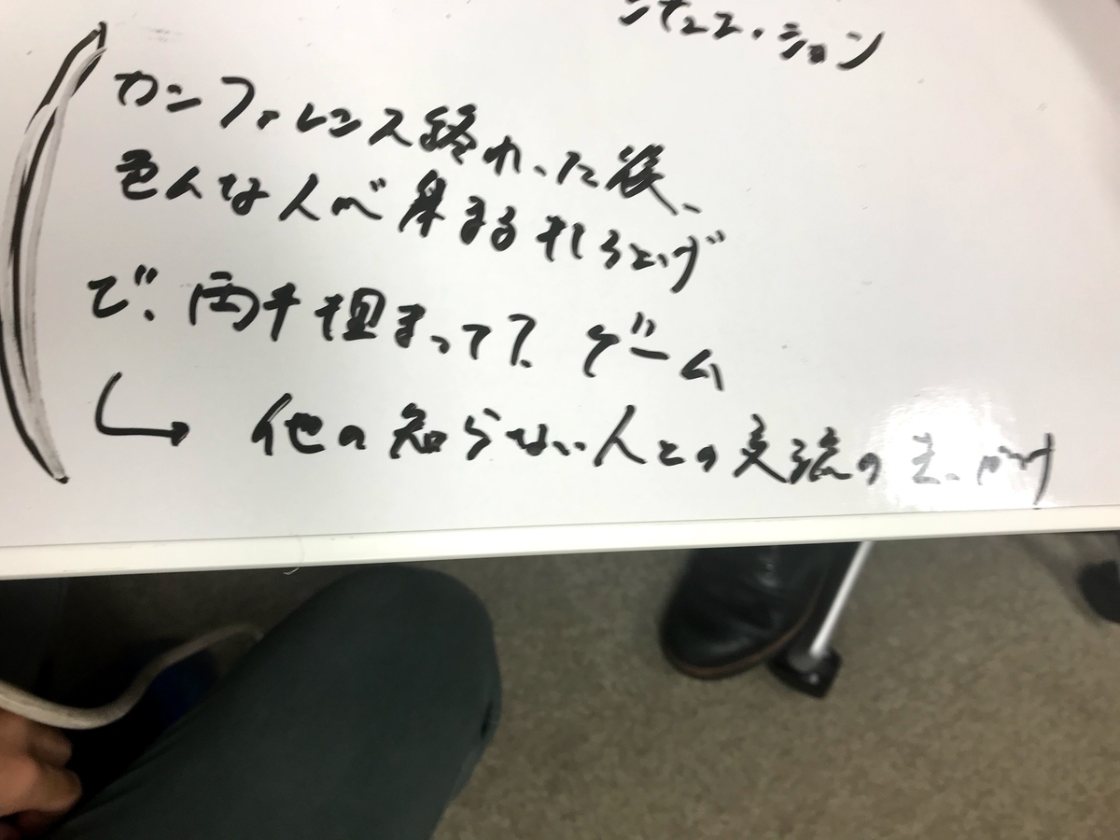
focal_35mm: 28
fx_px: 906
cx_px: 560
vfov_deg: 49.7
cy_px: 420
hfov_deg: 63.4
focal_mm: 3.99
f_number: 1.8
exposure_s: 1/50
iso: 25
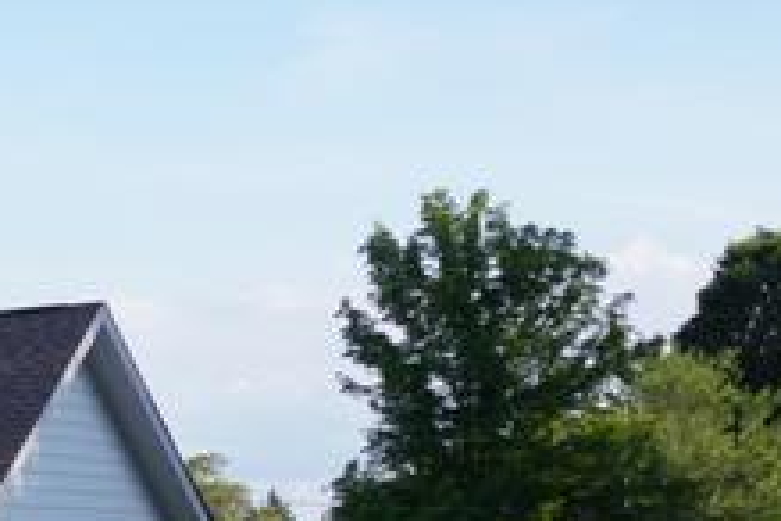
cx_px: -874
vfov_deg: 12.5
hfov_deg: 15.0
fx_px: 2278
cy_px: 735
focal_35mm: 105
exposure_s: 1/4000
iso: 100
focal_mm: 16
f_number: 1.4
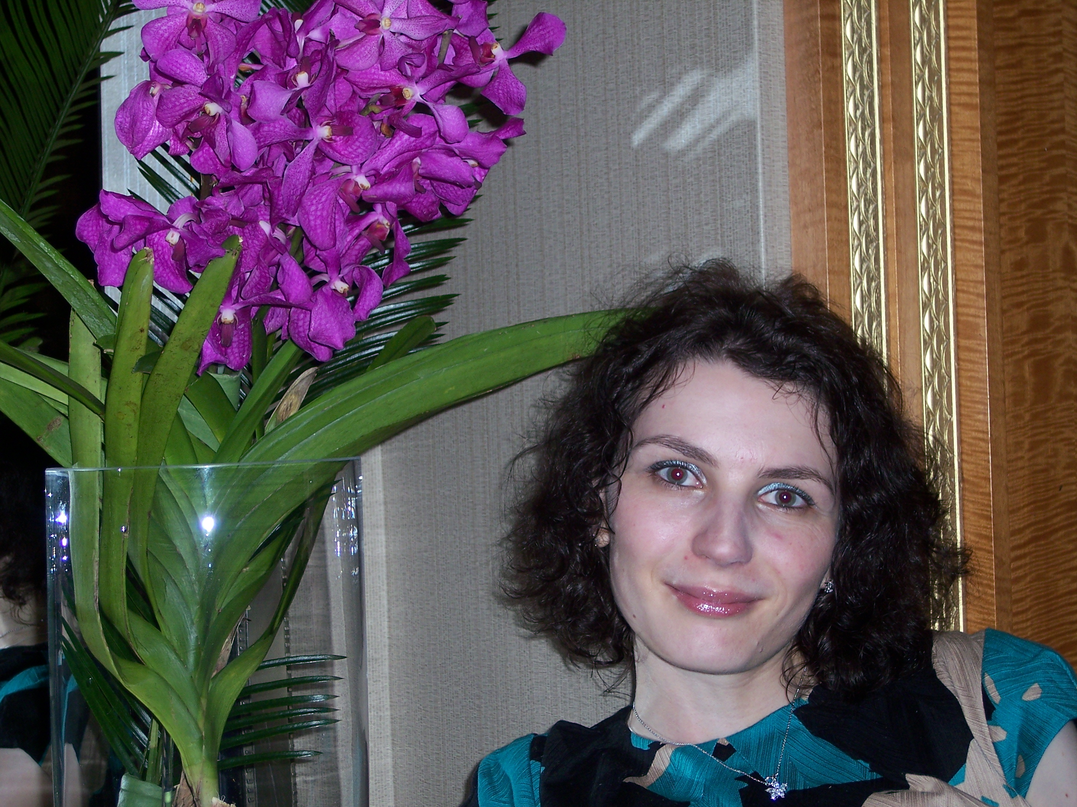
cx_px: 538
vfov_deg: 18.9
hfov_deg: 25.0
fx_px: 2427
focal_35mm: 78
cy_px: 404
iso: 100
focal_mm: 16
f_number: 4
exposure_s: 1/90
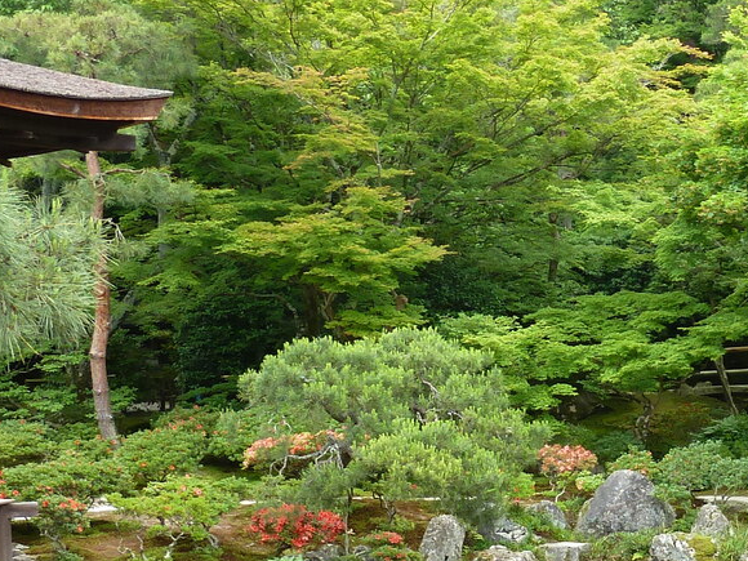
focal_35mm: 69
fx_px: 1491
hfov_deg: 27.4
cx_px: 644
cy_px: 450
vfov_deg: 21.1
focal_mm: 4.1
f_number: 3.3
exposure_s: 1/50
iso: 80
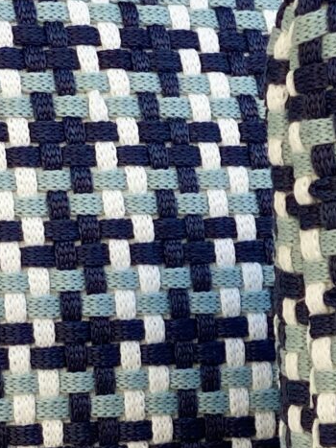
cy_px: 451
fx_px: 3690
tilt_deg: -27.9
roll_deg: -10.2
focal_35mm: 285
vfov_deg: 6.9
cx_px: 117
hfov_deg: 5.2
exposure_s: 1/122
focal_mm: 6
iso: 32
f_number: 2
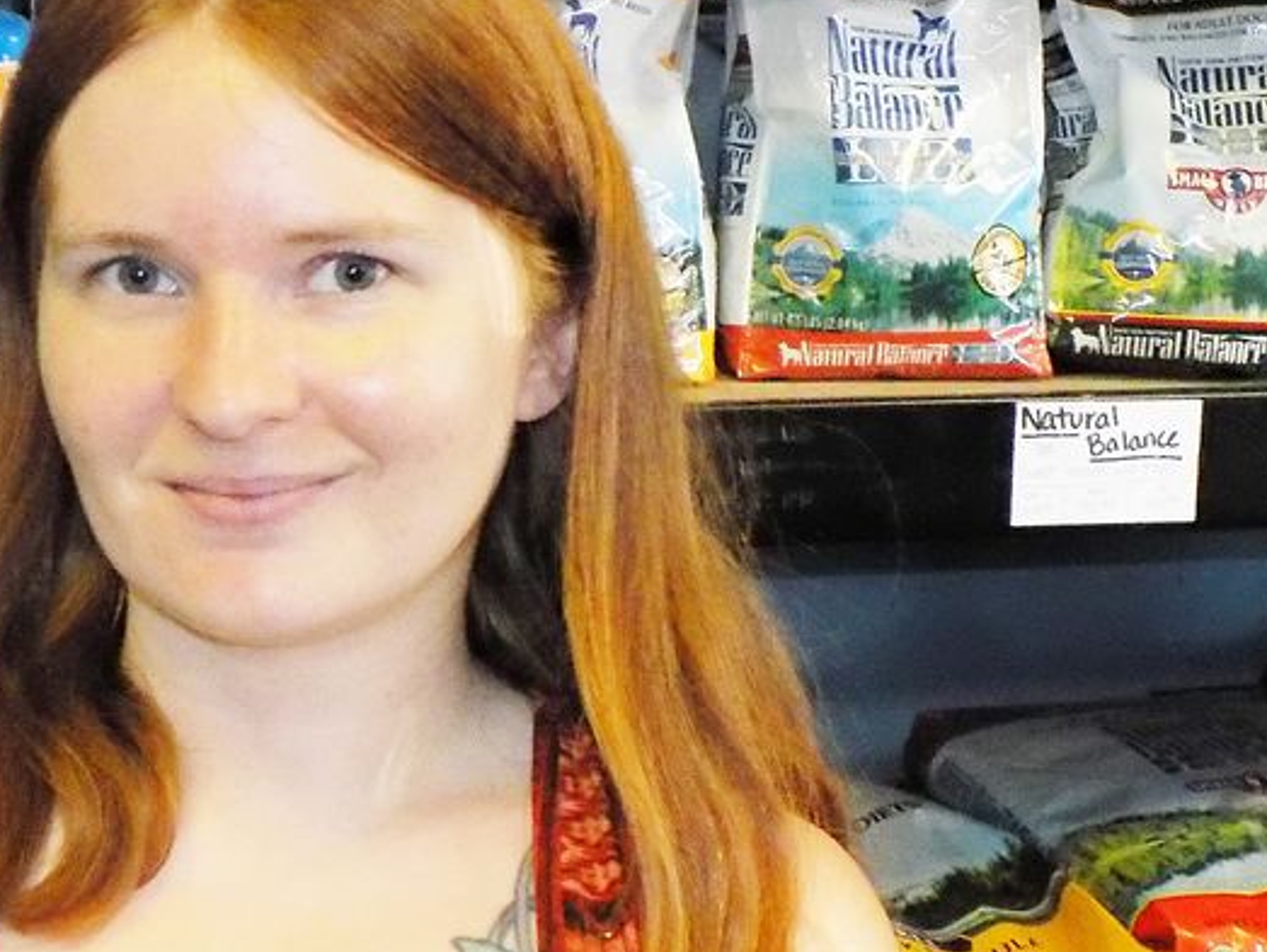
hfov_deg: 21.6
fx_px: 3296
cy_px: 785
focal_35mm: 90
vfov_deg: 16.3
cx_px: 313
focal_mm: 8.1
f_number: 3.7
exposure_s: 1/50
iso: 1600
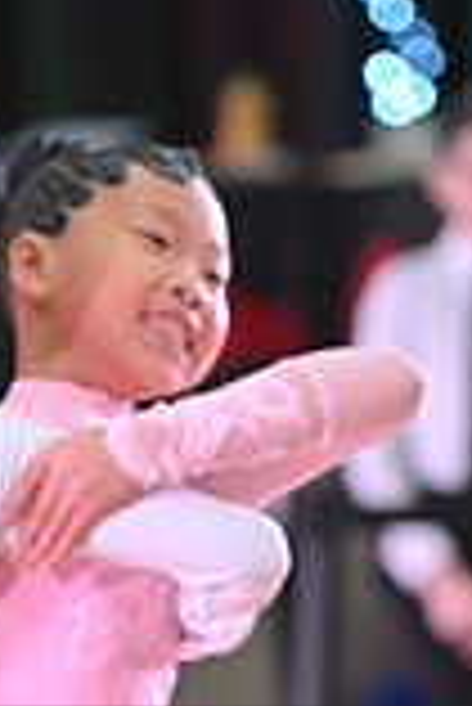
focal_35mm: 738
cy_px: 859
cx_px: 79
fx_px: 14481
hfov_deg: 1.9
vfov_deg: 2.8
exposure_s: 1/320
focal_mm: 200
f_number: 5
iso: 3200
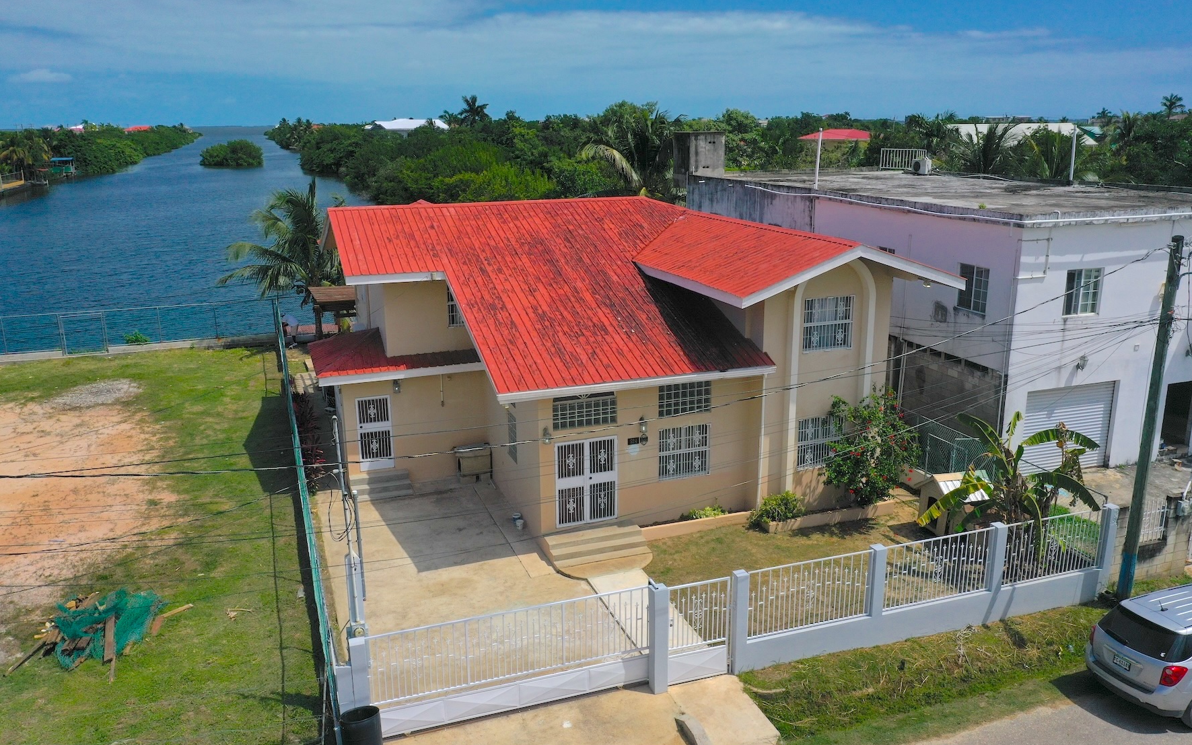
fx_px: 942
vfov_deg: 43.2
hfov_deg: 64.6
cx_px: 605
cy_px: 370
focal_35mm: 29
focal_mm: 10.26
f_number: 8
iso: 100
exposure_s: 1/1250
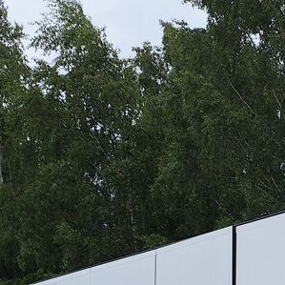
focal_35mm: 87
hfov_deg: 18.4
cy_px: 442
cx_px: 383
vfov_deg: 17.6
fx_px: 810
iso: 40
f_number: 1.8
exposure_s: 1/1305
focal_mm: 5.54
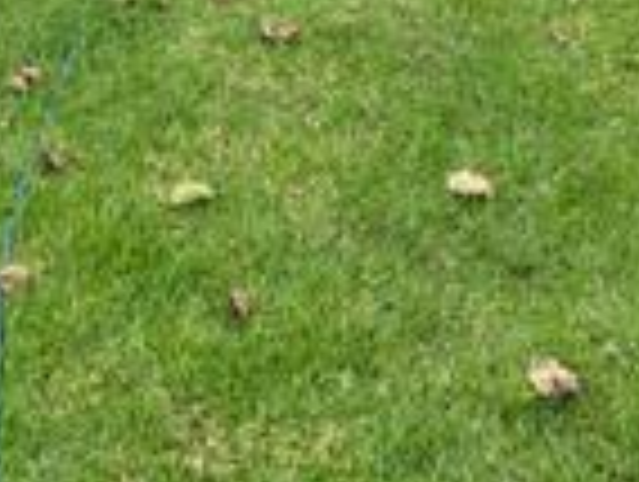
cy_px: -613
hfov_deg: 25.9
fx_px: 1350
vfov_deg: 14.6
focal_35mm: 73
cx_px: 86
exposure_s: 1/100
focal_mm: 2.2
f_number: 1.9
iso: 20
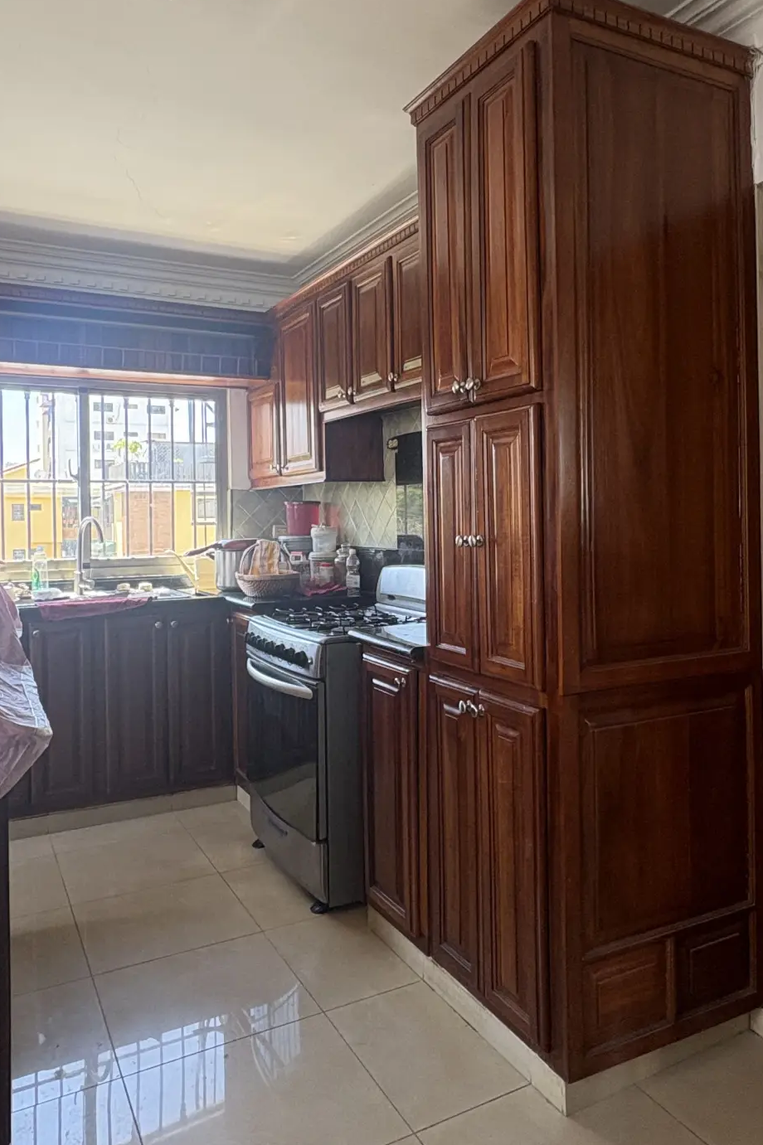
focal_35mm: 27
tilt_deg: +1.2
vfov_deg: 67.2
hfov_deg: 47.8
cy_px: 518
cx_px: 429
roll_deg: +0.8
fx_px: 859
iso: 200
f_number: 2.2
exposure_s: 1/74
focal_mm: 2.22
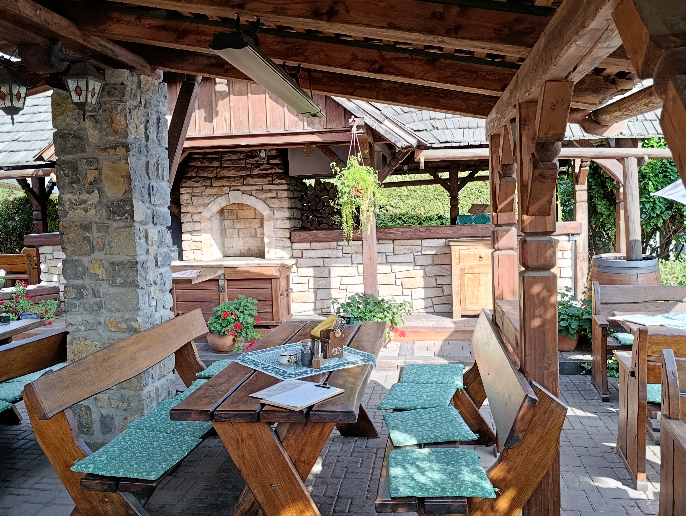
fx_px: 595
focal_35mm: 30
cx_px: 332
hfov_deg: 59.9
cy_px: 247
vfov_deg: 46.9
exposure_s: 1/100
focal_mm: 6.11
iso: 115
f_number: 1.65
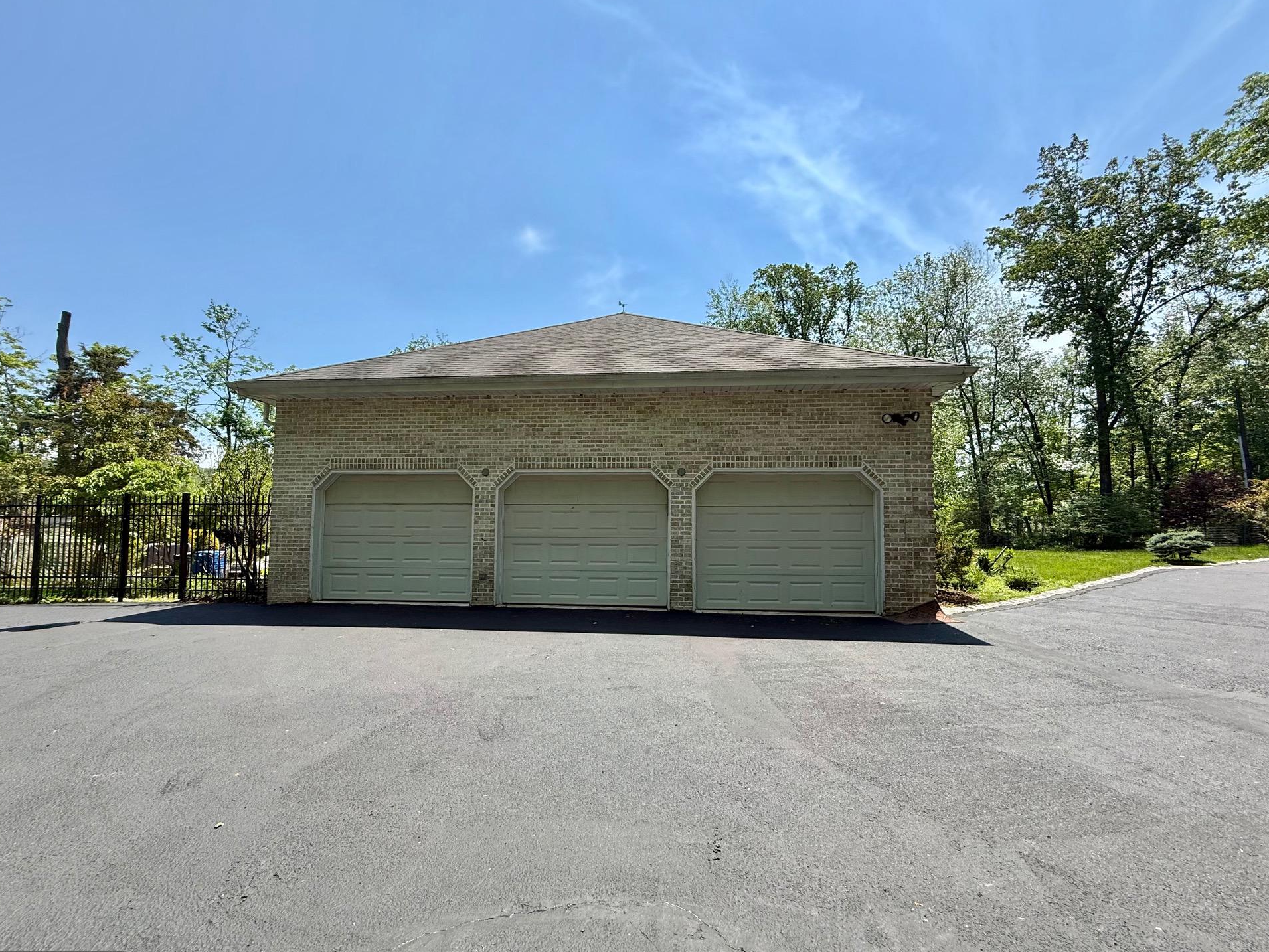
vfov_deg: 81.7
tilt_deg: +3.7
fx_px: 550
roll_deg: -1.4
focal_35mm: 15
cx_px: 638
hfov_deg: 98.2
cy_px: 496
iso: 50
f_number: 2.2
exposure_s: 1/1125
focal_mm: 2.22
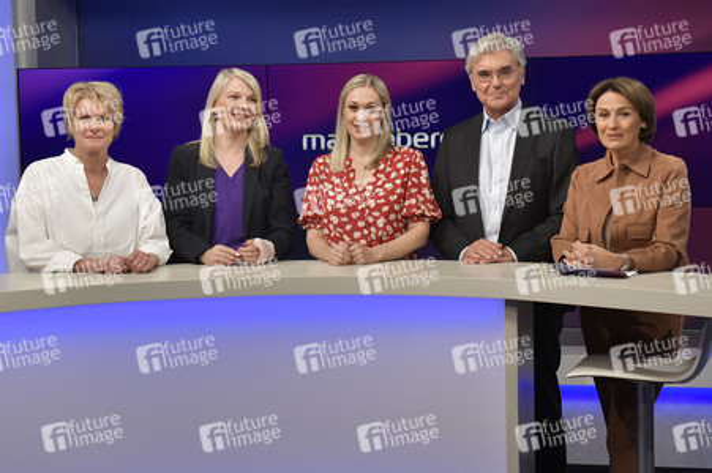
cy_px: 236
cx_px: 356
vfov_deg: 28.0
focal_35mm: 48
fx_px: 949
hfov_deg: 41.1
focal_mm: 48
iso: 2500
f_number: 6.3
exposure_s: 1/200
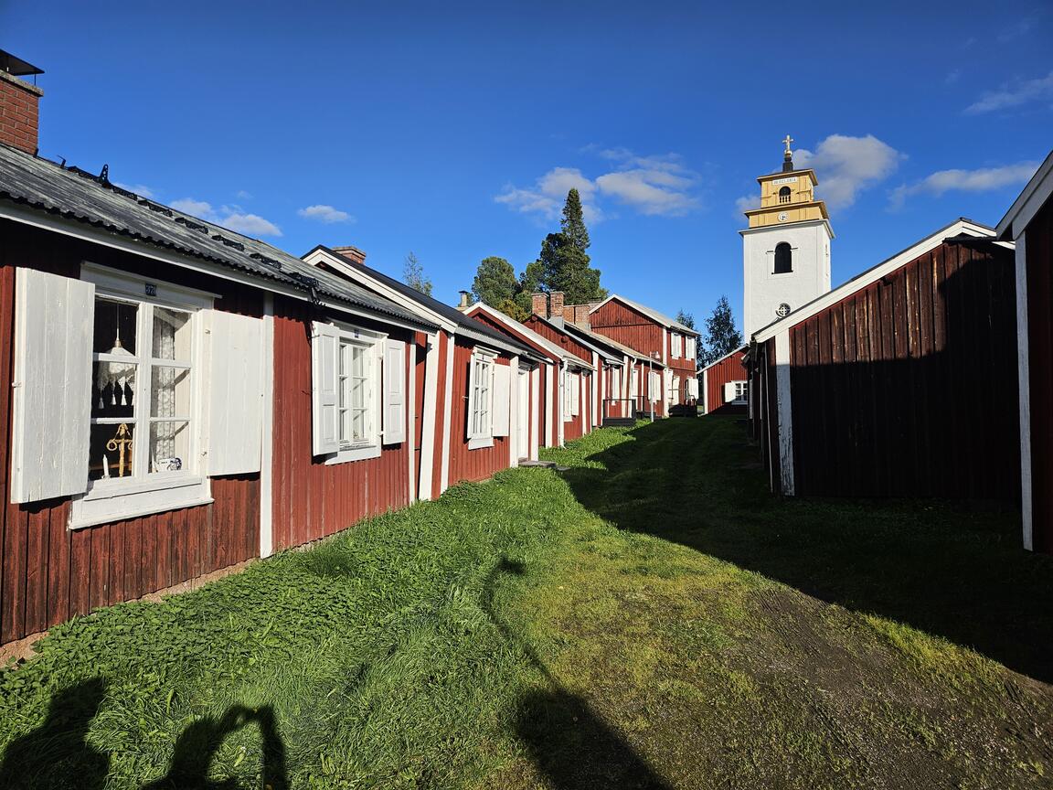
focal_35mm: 23
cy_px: 395
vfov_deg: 58.9
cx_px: 526
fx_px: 700
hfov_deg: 73.9
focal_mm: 5.4
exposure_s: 1/3291
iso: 25
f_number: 1.8
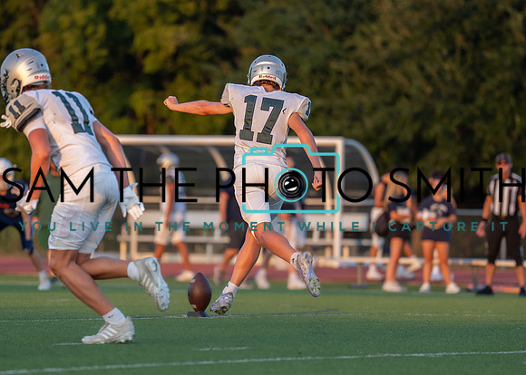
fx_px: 4586
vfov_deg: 4.7
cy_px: 206
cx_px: 239
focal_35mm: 307
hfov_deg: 6.6
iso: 800
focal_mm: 200
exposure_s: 1/1250
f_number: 2.8
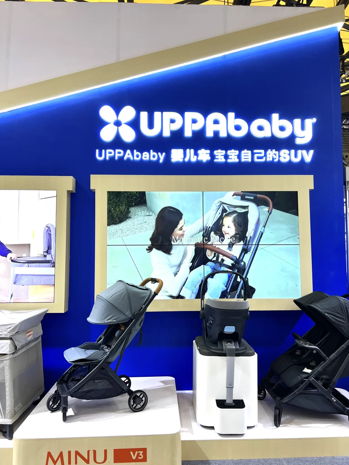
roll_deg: +0.7
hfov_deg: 53.1
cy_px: 232
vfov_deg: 67.3
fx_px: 350
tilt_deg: +4.7
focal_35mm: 26
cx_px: 174
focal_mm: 5.7
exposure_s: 1/100
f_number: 1.5
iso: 40
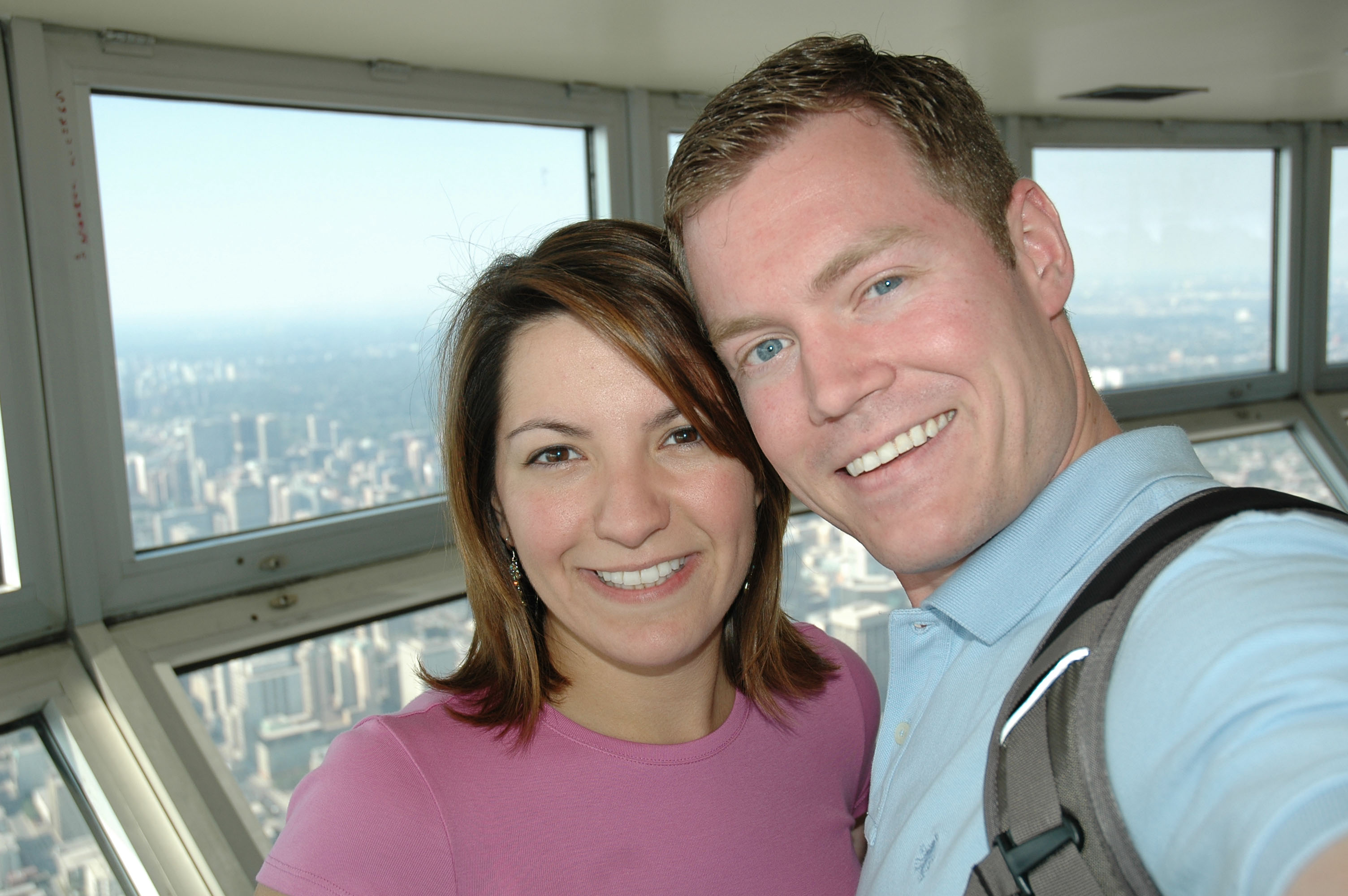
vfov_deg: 36.8
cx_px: 674
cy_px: 448
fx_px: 1347
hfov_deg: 53.2
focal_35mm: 36
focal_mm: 24
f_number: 5
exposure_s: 1/320
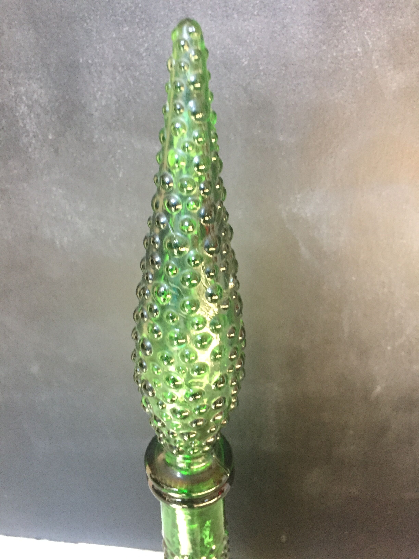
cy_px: 280
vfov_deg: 61.7
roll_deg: +2.9
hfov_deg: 48.2
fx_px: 468
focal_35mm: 29
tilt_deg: -28.1
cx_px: 210
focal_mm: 4.15
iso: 250
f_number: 2.2
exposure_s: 1/33
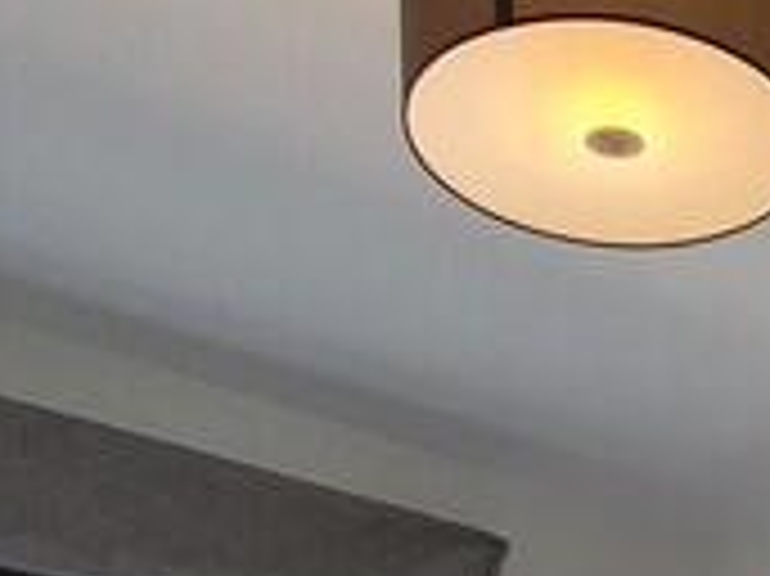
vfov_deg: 14.3
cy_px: 1287
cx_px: 892
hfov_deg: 23.2
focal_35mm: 78
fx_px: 1734
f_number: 2.2
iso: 64
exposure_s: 1/100
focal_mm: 1.8
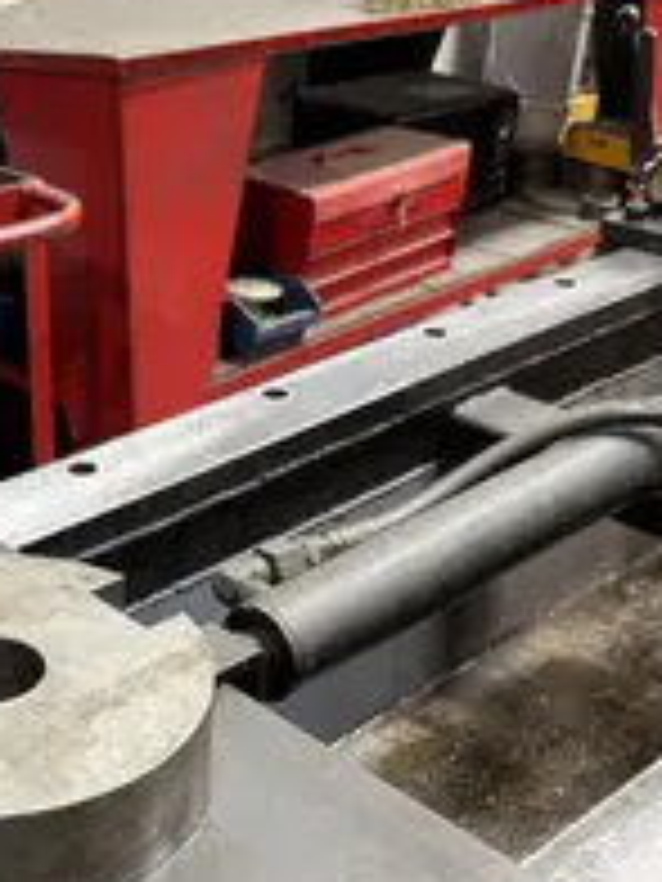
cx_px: 149
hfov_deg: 29.1
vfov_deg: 36.0
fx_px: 1249
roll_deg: +0.4
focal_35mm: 49
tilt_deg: -35.7
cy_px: 832
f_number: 1.78
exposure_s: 1/60
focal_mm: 6.76
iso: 125
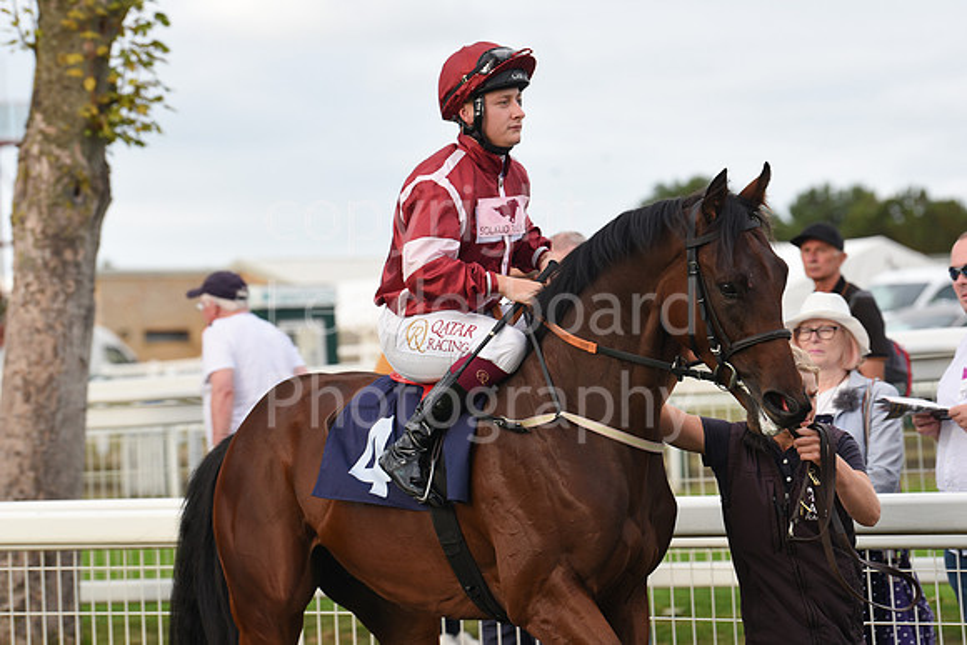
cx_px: 484
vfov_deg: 8.1
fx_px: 4567
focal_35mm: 170
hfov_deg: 12.1
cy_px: 322
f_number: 5.6
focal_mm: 170
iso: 400
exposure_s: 1/400
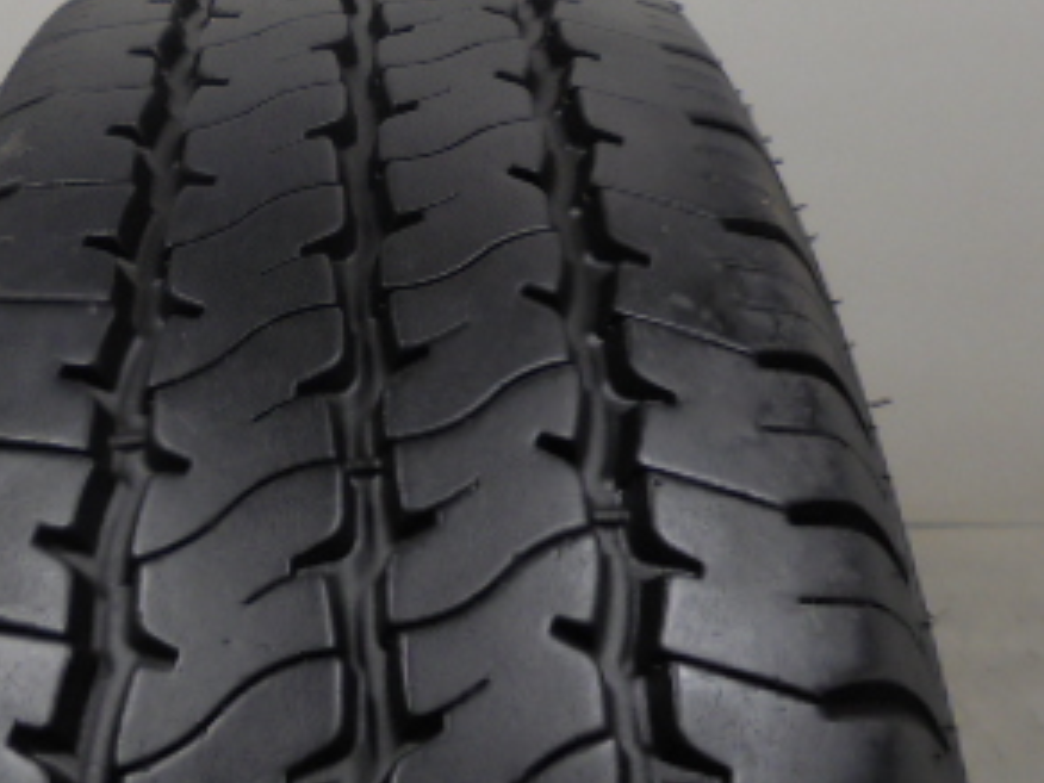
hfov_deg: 33.3
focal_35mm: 57
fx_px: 1719
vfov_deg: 24.4
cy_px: -14
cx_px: 304
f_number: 3.5
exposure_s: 1/40
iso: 100
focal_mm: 4.6
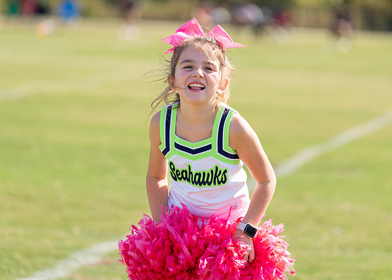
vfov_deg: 7.4
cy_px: 115
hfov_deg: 10.4
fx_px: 2155
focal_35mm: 194
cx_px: 208
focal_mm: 145
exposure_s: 1/1000
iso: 100
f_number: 2.8
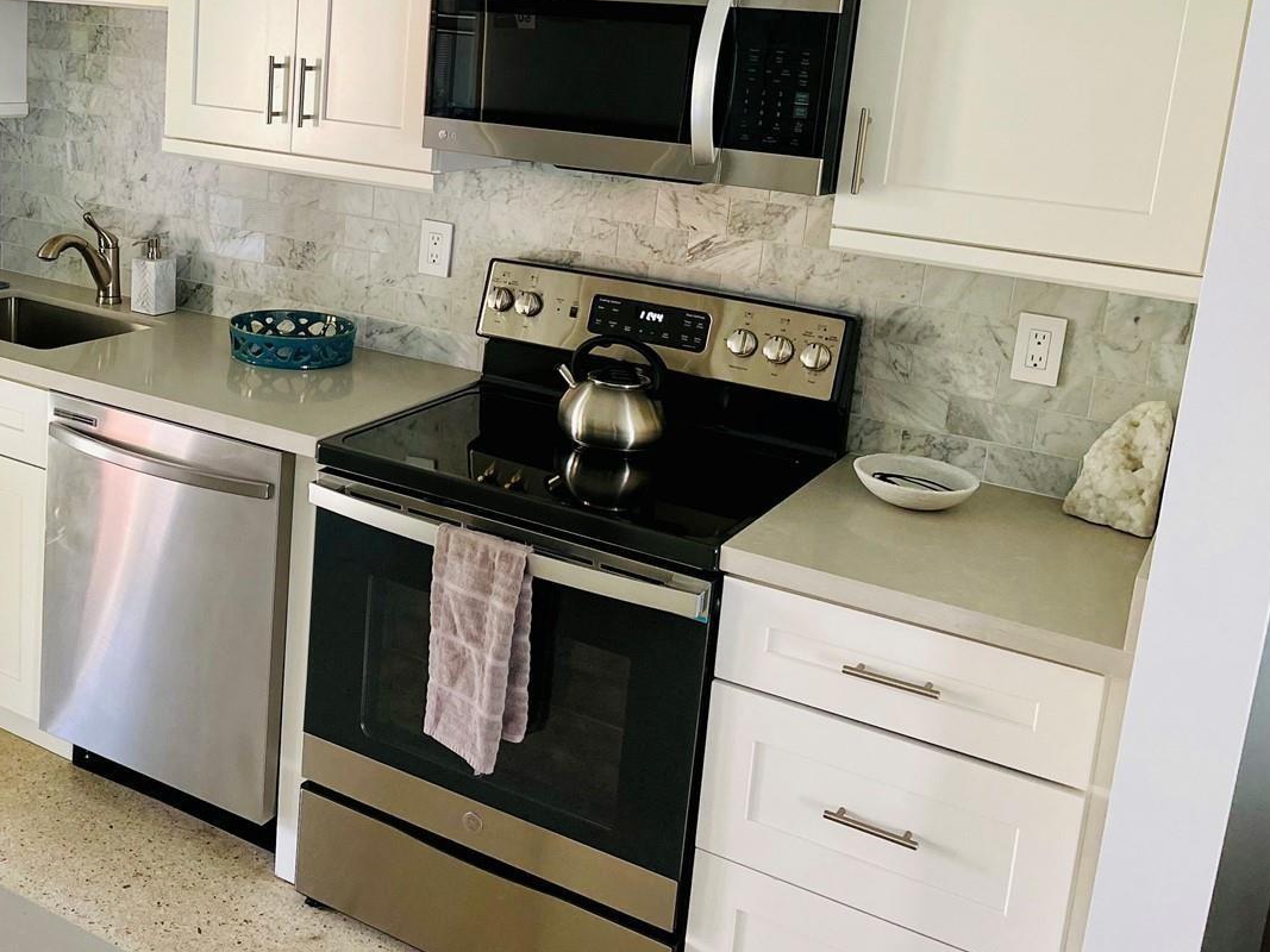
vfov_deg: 36.4
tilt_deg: -12.2
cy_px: 315
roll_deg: -4.4
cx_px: 409
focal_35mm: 39
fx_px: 1431
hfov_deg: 47.0
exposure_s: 1/60
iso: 250
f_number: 1.6
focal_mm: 5.1
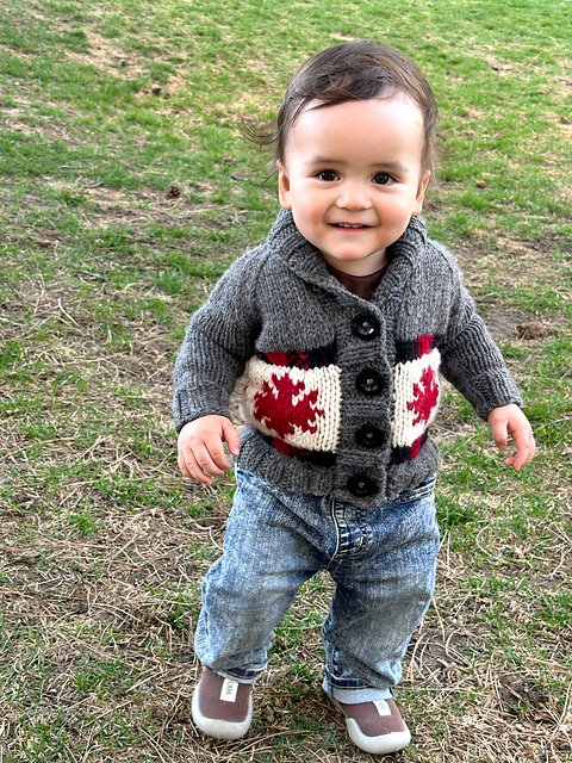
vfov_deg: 39.7
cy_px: 382
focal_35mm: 48
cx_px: 286
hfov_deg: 30.3
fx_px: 1058
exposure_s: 1/121
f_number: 1.78
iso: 80
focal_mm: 6.86
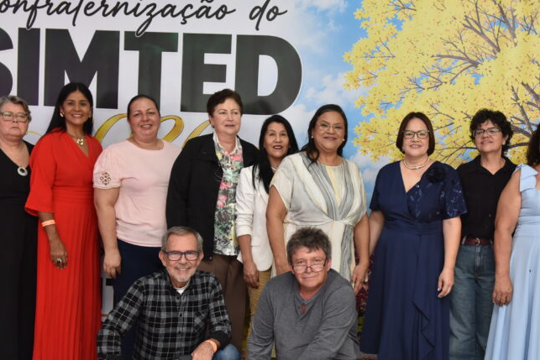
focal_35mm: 51
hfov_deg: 38.6
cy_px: 229
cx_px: 334
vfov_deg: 26.4
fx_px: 765
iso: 1250
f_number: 3.2
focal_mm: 32
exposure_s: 1/125
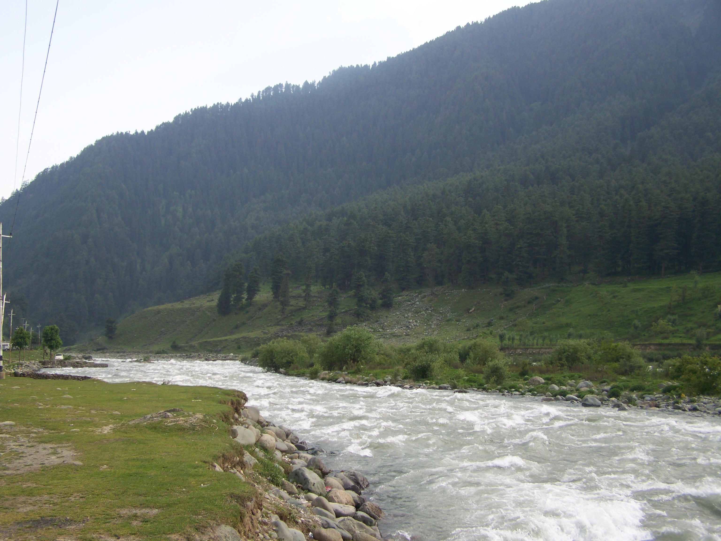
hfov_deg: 49.0
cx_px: 360
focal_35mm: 38
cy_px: 270
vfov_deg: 37.7
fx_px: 791
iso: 64
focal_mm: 6.3
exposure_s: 1/200
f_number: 2.8
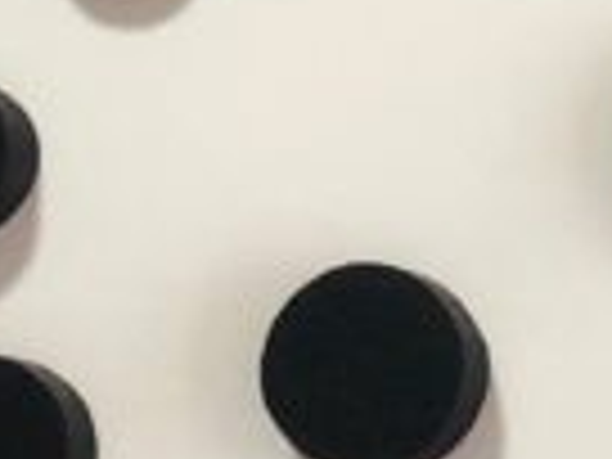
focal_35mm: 391
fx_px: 6913
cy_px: 148
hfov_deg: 4.9
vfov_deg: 3.8
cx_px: 1678
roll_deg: -0.2
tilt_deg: +7.2
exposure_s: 1/50
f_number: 2.4
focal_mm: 6
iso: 64
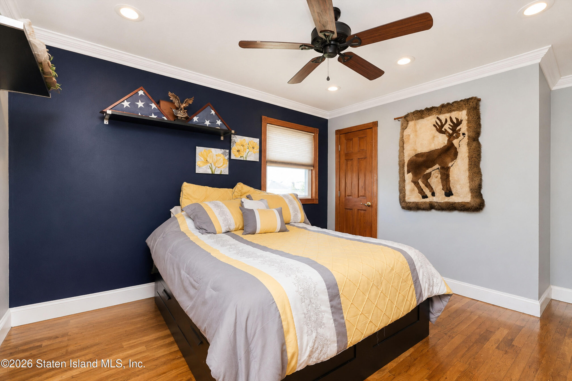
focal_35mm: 16
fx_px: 254
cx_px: 286
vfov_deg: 73.8
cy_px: 190
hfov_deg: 96.7
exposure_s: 1/40
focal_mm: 16
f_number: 4.5
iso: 64
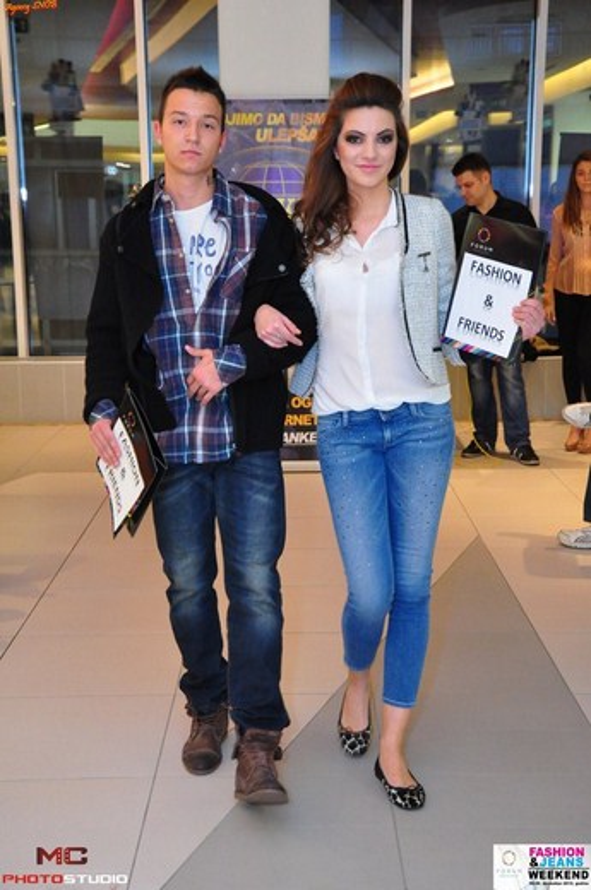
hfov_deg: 23.7
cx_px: 296
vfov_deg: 35.1
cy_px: 445
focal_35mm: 57
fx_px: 1408
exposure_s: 1/60
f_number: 4.5
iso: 2000
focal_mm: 38
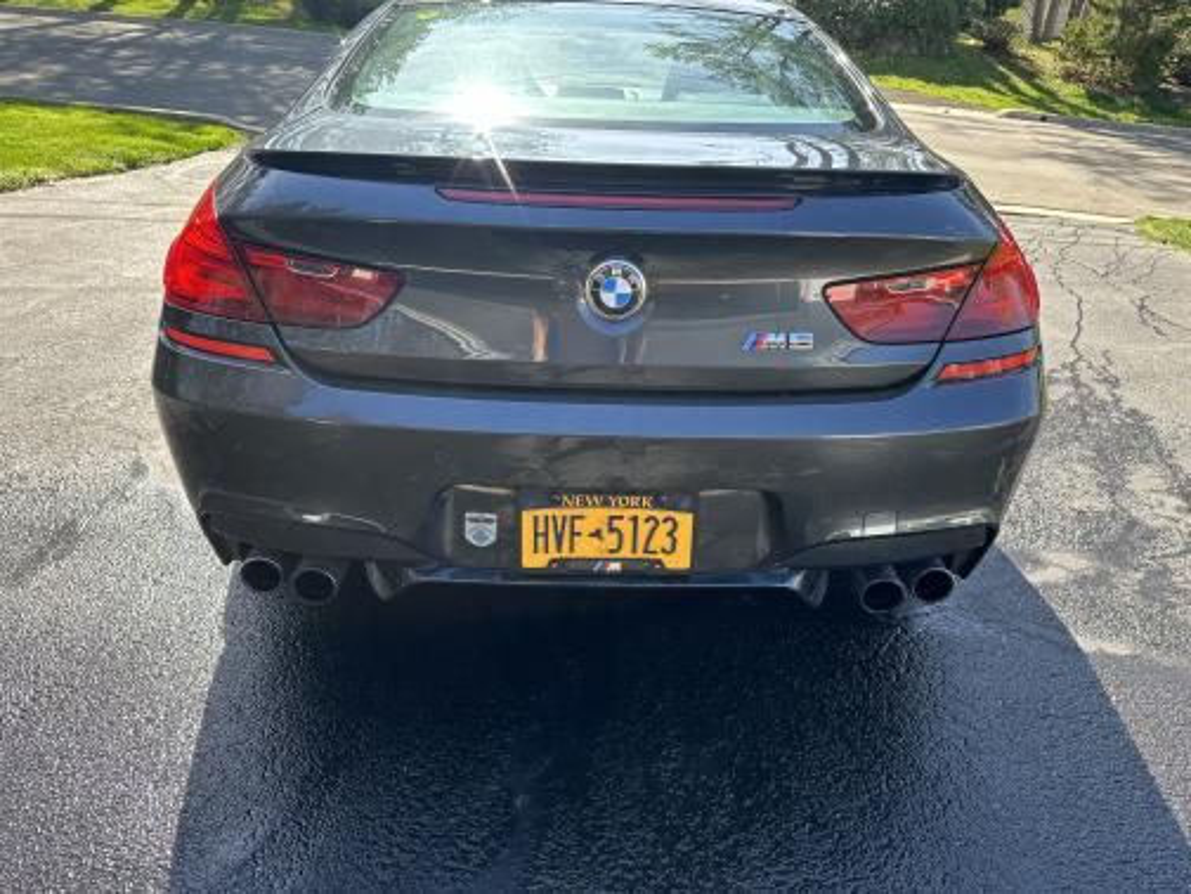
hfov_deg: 71.6
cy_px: 447
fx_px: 826
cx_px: 596
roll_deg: +0.6
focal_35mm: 24
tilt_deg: -29.2
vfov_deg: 56.8
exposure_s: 1/594
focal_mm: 6.86
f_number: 1.78
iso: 80
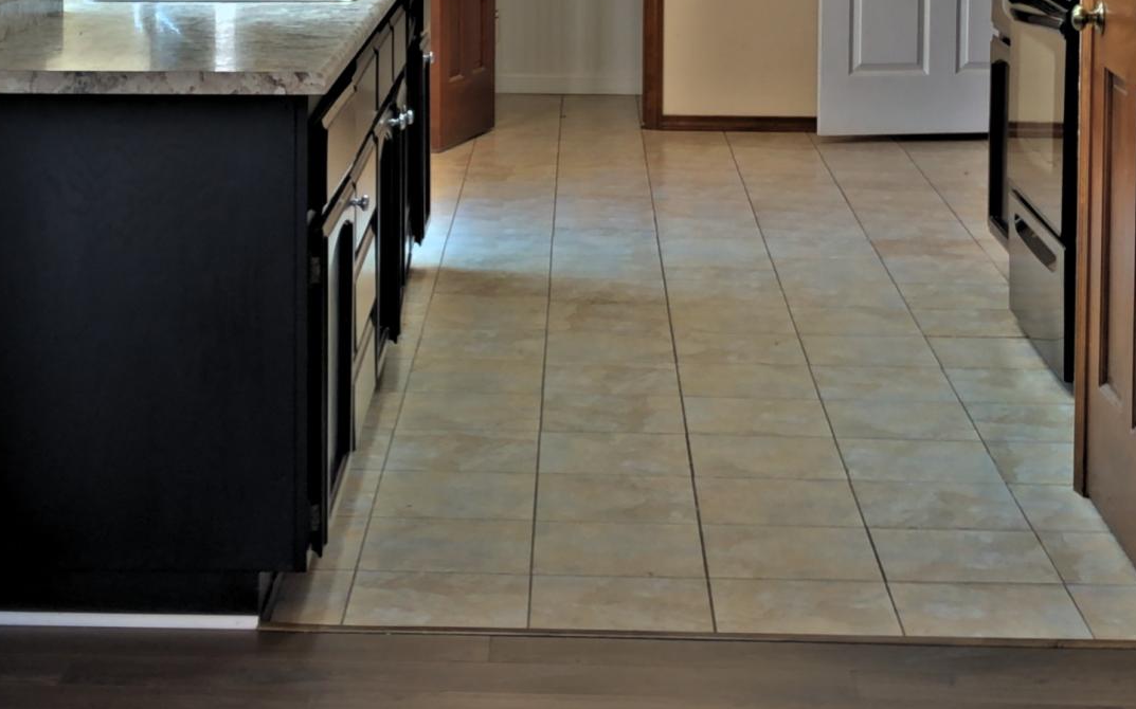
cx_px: 494
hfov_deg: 24.9
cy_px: -29
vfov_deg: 15.4
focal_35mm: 83
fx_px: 2569
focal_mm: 4
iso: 25
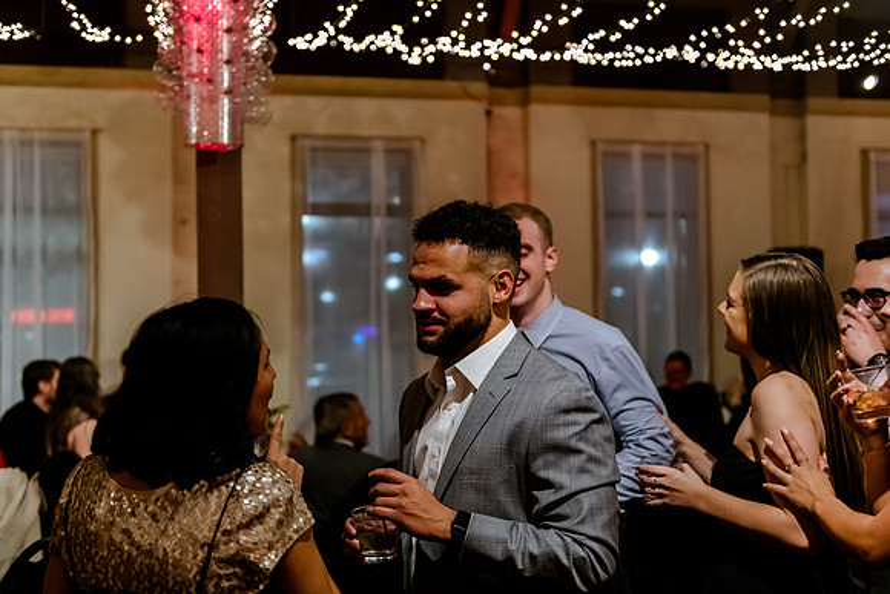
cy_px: 297
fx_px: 1141
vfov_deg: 29.2
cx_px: 433
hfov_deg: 42.6
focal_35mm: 46
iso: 4000
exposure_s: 1/200
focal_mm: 44
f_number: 2.8
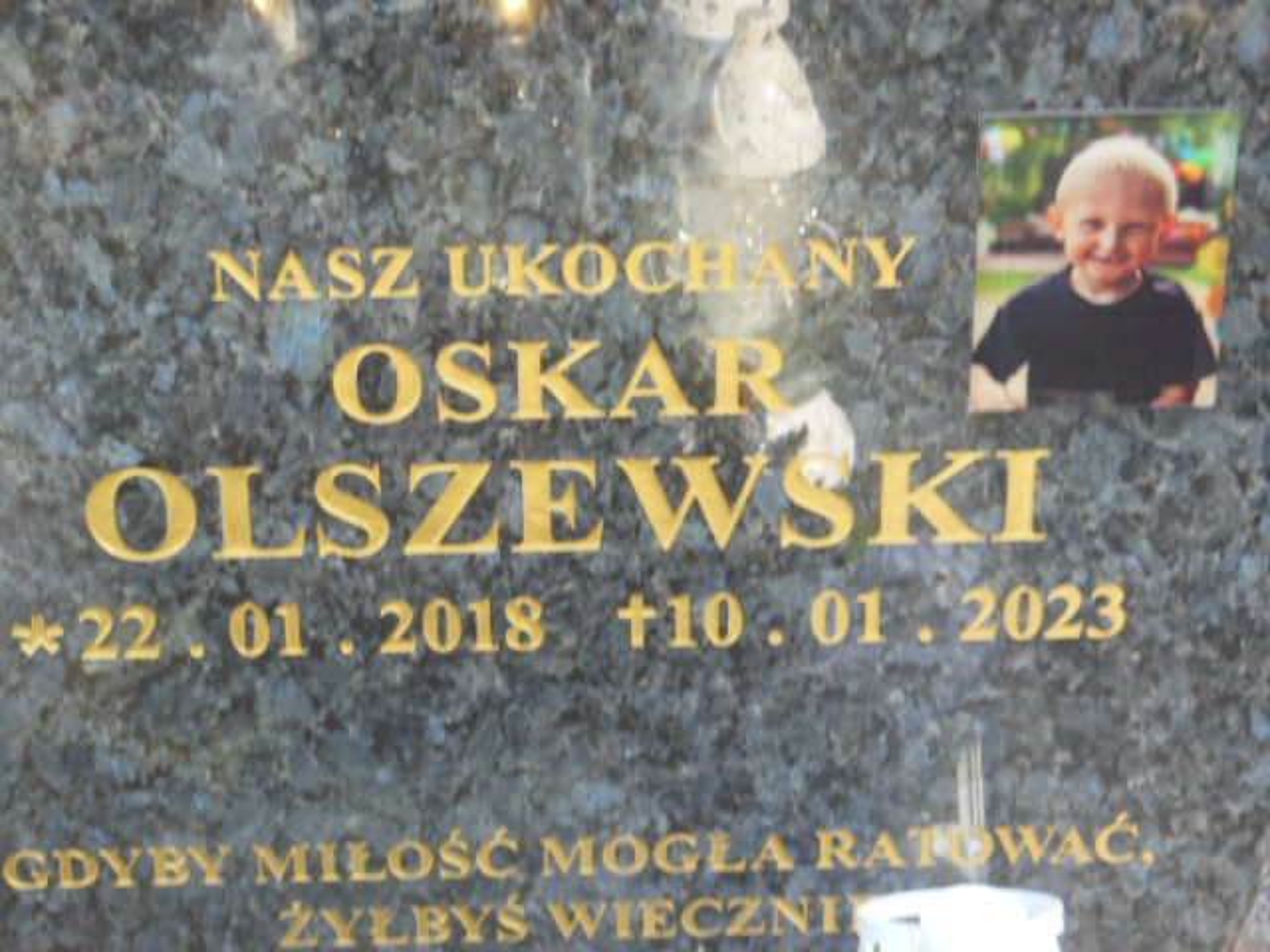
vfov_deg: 15.1
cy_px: 476
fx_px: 3595
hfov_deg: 20.0
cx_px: 635
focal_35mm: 98
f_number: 4.7
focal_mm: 17.5
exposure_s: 1/60
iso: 125
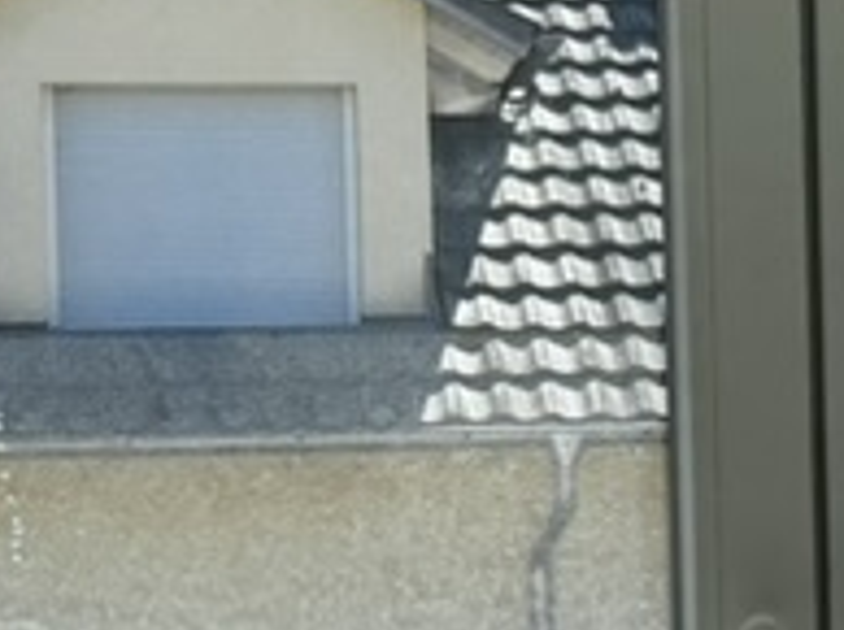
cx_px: 774
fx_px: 3093
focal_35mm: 127
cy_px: 430
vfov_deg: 11.6
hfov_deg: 15.3
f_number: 1.78
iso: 80
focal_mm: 6.76
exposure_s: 1/1818
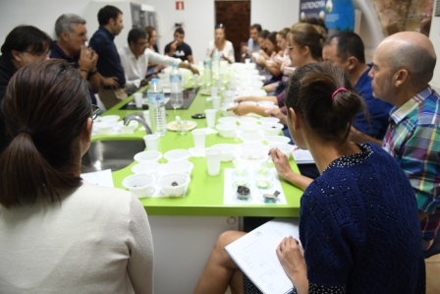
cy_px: 147
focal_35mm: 26
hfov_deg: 70.4
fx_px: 312
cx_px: 220
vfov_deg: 50.4
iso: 800
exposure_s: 1/100
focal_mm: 17
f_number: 2.8
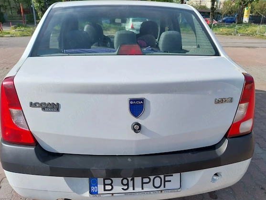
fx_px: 215
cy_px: 104
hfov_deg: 63.4
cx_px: 132
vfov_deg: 49.8
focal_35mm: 28
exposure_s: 1/754
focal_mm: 4
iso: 25
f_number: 1.8
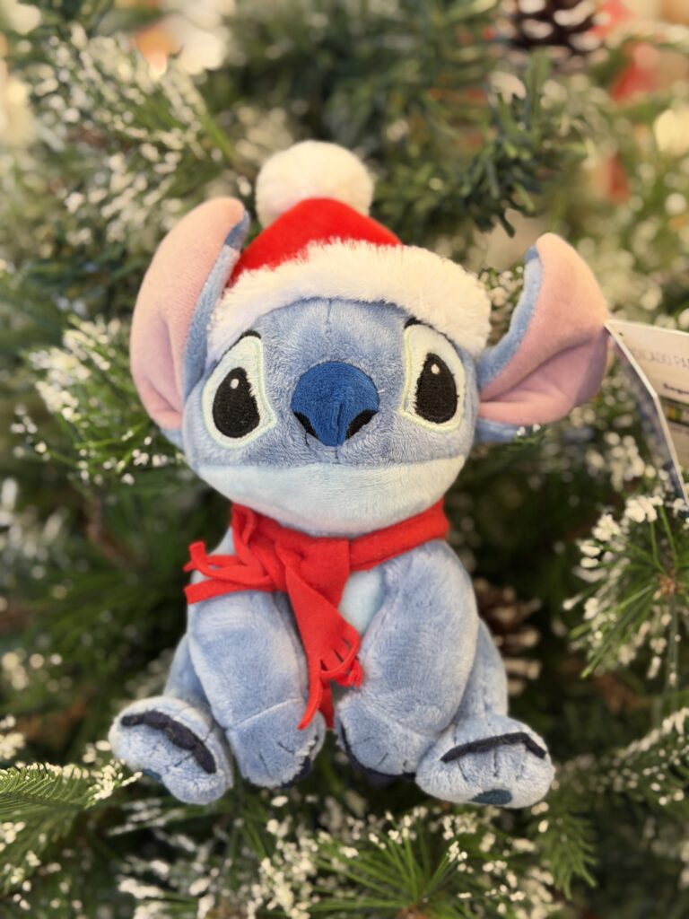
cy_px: 460
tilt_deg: -21.0
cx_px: 344
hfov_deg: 30.3
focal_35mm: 48
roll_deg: -0.7
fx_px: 1274
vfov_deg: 39.7
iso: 125
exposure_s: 1/60
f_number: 1.78
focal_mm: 6.76
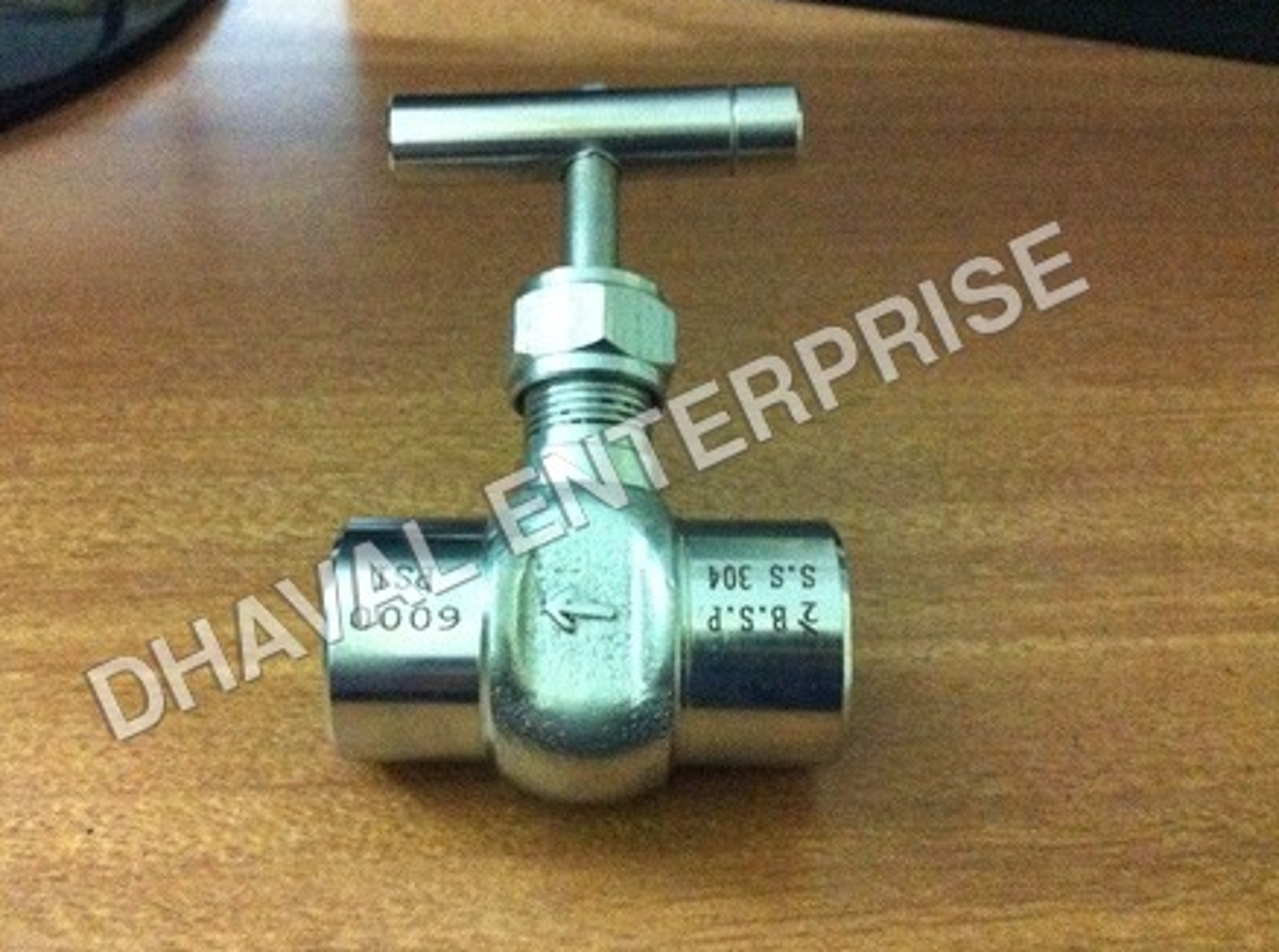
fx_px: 1474
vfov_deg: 35.8
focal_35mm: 40
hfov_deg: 46.9
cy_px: 483
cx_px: 587
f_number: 2.8
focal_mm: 3.85
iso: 1000
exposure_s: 1/15
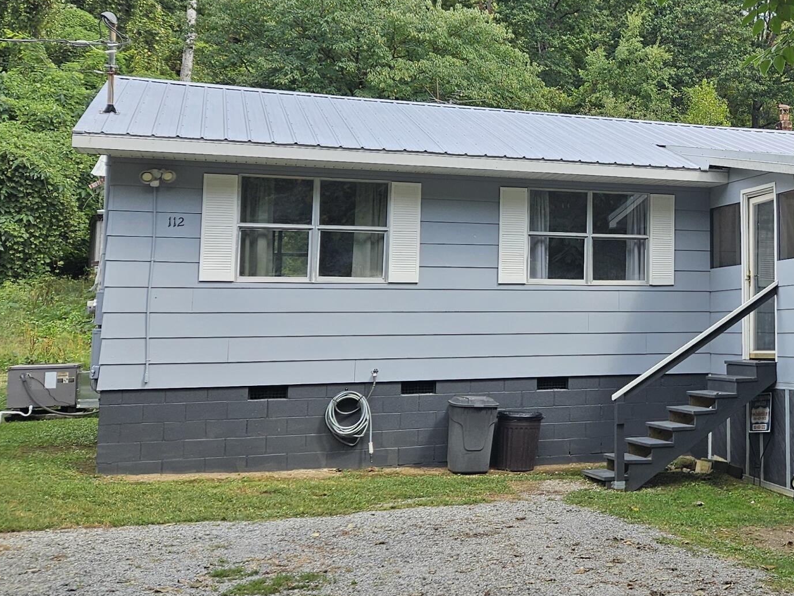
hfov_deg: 35.2
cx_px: 762
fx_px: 1147
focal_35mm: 50
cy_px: 191
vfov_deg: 28.9
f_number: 1.8
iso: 25
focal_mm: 5.4
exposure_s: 1/614
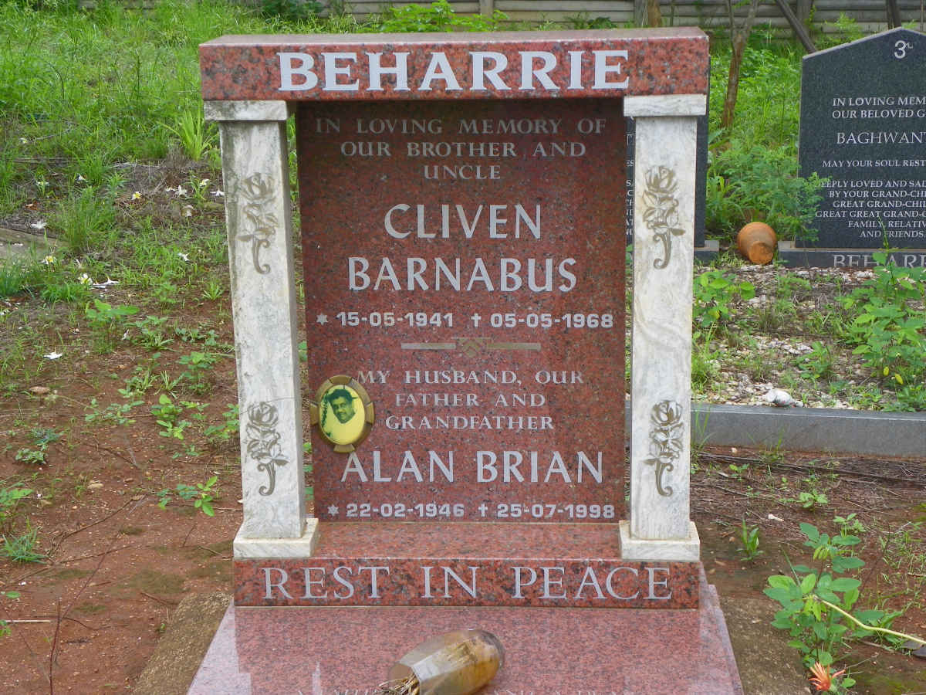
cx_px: 463
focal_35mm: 64
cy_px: 348
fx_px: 1712
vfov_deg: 22.9
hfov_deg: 30.3
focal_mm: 11.4
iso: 64
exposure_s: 1/100
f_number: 3.5
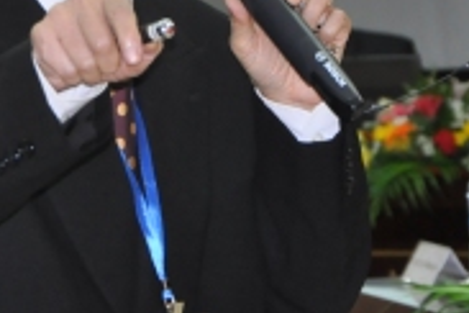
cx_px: 315
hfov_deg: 6.2
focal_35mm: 333
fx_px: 4338
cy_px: 13
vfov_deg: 4.1
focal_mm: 90
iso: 1250
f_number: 5.6
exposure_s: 1/60
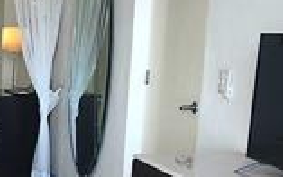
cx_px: -157
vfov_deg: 14.0
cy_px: 220
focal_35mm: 90
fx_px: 694
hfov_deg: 19.6
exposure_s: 1/120
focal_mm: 2.2
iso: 80
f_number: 2.2
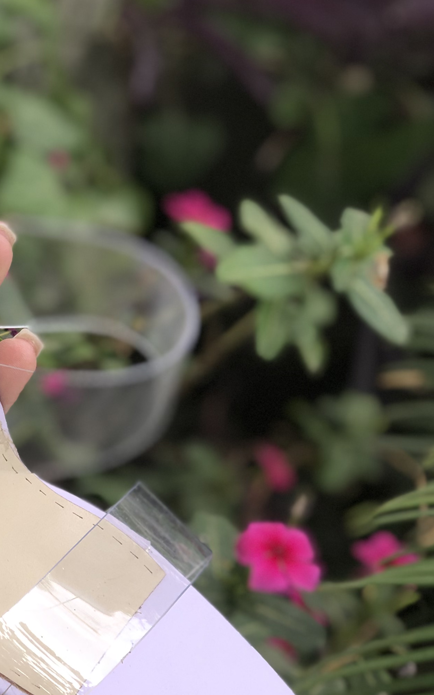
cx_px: -34
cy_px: 404
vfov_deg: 18.8
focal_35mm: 111
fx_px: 2101
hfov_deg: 11.6
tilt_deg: -48.0
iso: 20
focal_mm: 6
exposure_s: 1/100
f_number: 2.4
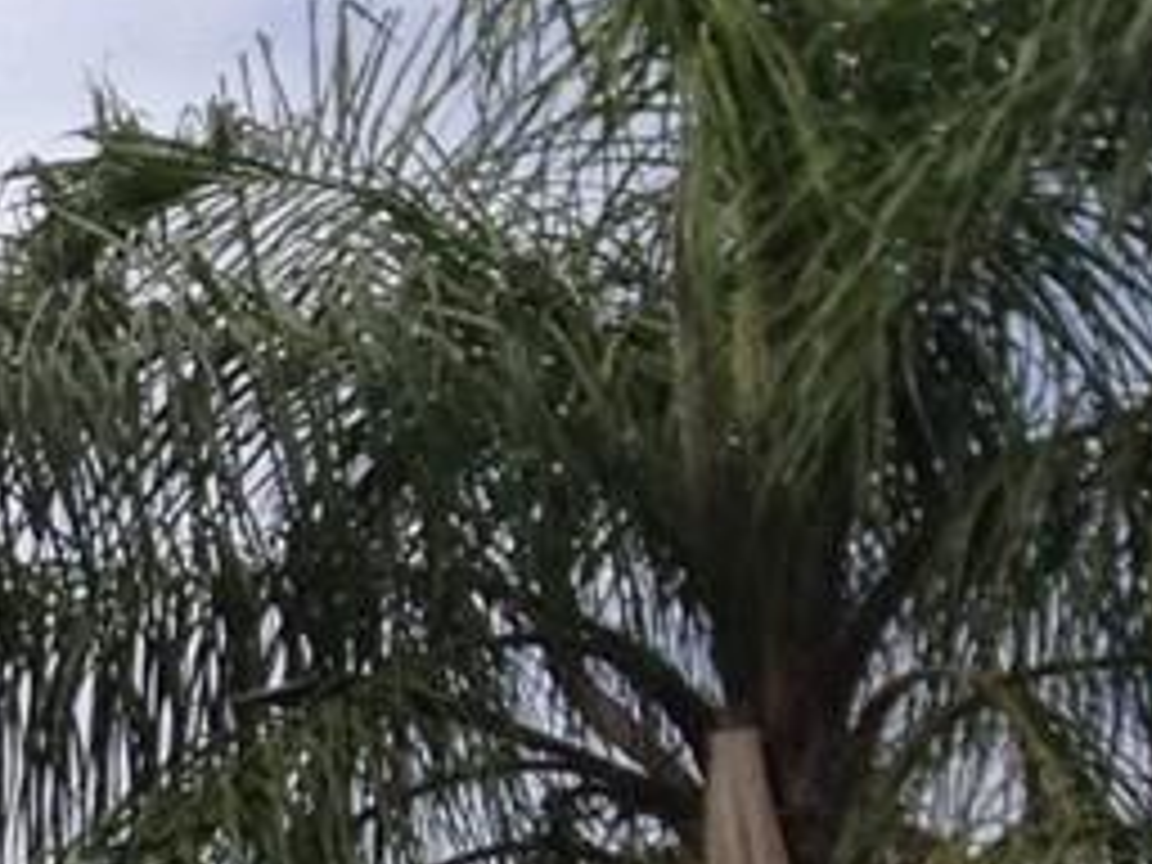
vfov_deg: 6.3
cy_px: 2362
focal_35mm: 219
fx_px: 7288
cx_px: -2164
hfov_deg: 7.9
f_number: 2.4
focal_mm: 4.28
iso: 50
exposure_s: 1/1577
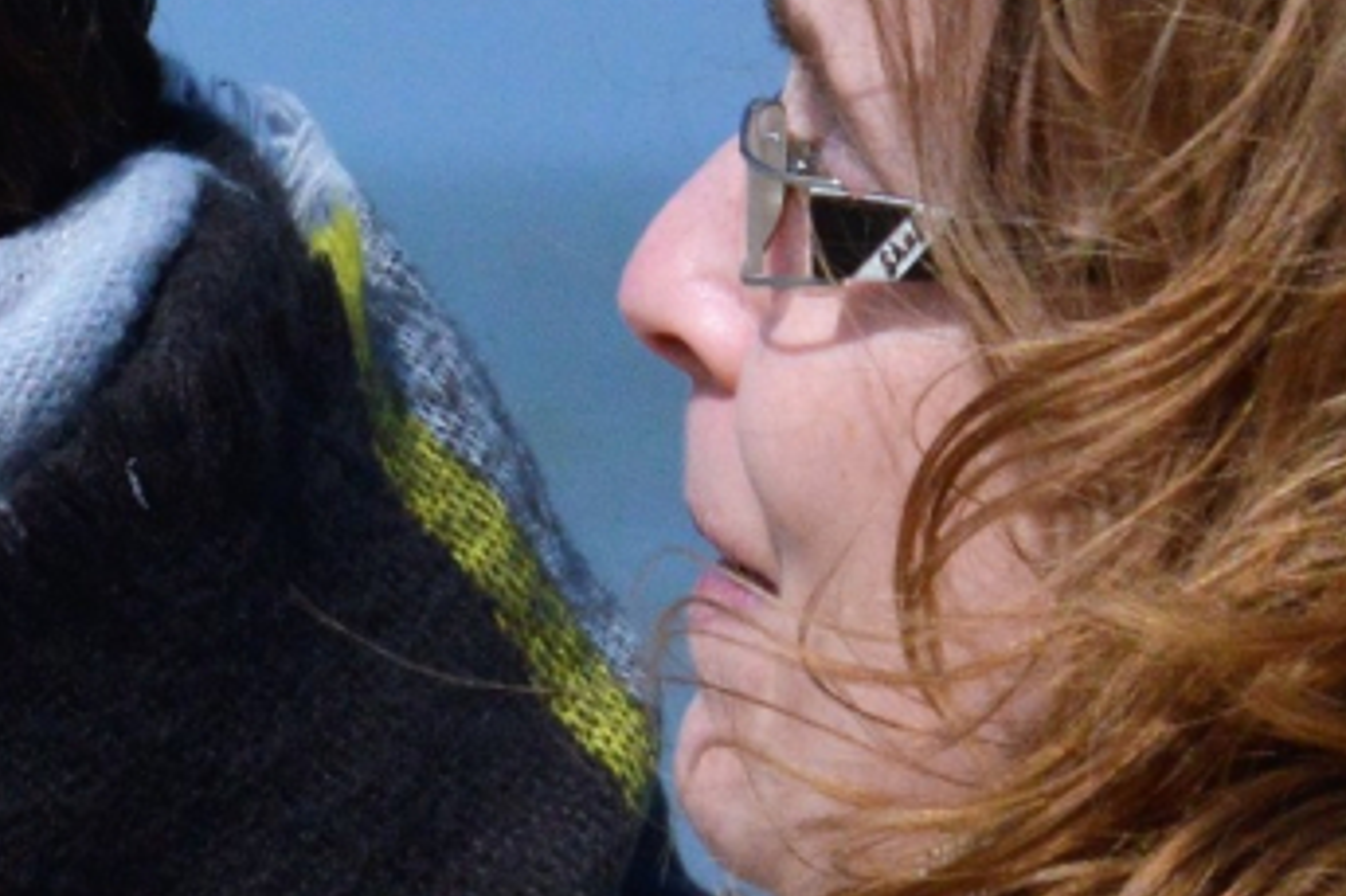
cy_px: 1105
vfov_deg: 1.7
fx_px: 30815
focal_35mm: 825
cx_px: 313
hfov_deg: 2.5
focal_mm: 105
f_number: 9
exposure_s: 1/4000
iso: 800
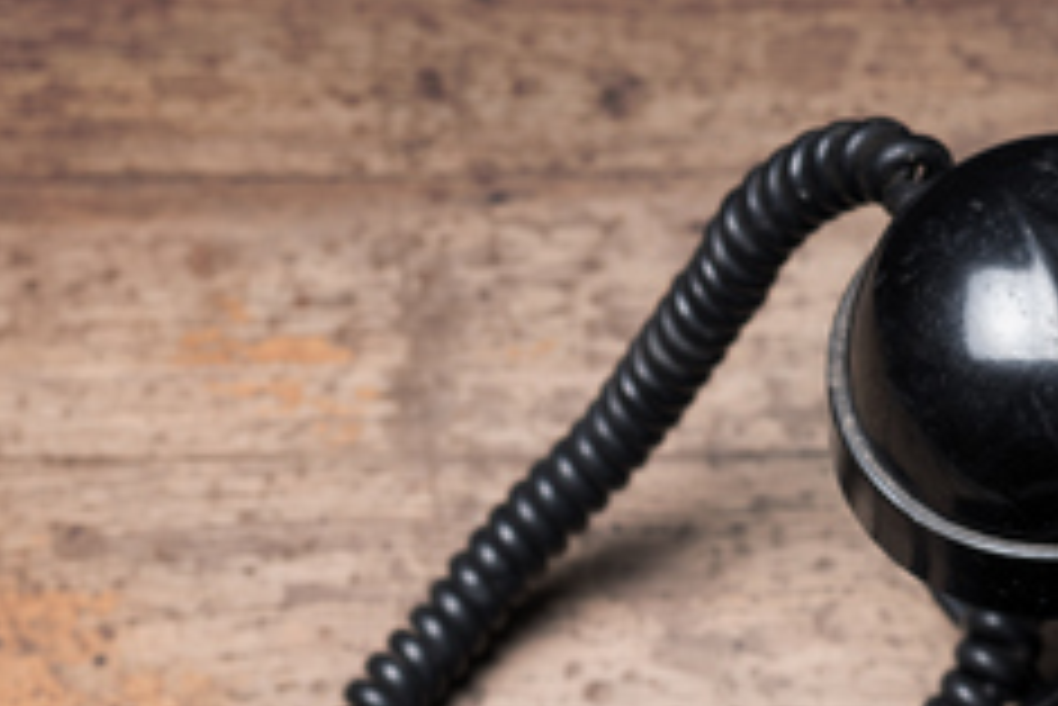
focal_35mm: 154
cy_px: 1010
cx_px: 617
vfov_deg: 8.7
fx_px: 4528
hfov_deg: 13.3
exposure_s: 1/200
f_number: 5.6
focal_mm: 50
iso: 100
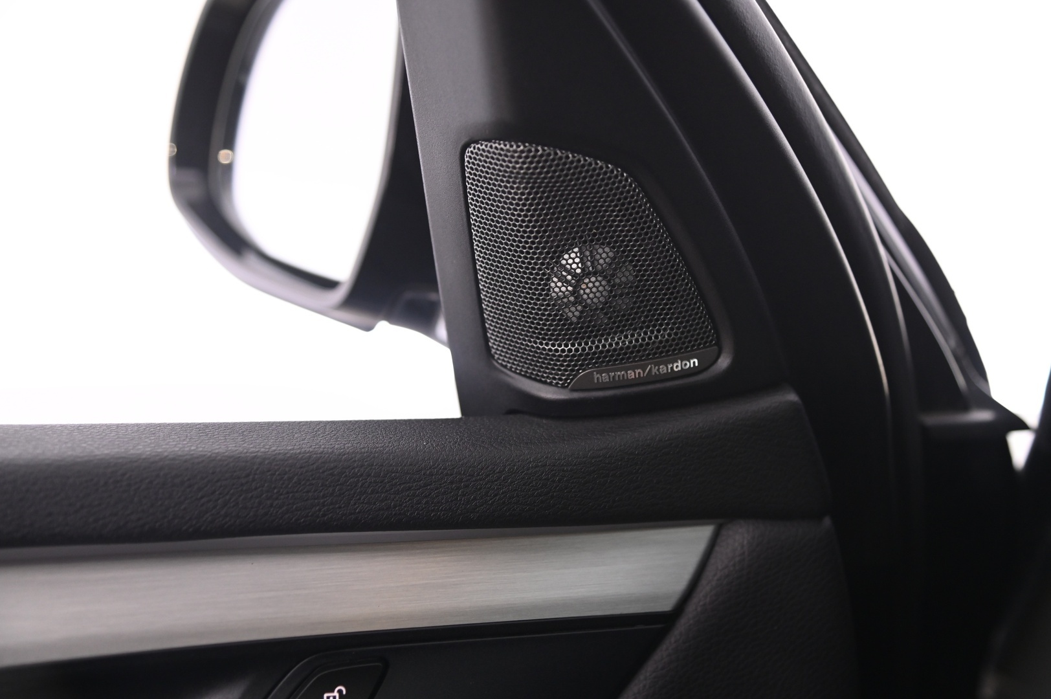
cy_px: 350
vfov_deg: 26.9
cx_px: 526
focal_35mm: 50
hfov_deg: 39.6
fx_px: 1459
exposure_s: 1/15
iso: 2000
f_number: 4
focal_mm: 50
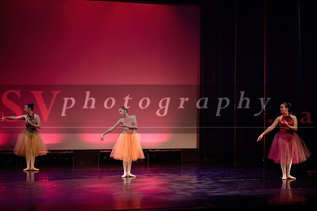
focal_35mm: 79
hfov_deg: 25.6
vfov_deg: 17.3
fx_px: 697
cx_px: 166
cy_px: 105
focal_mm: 75
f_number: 2.8
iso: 1600
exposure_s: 1/320
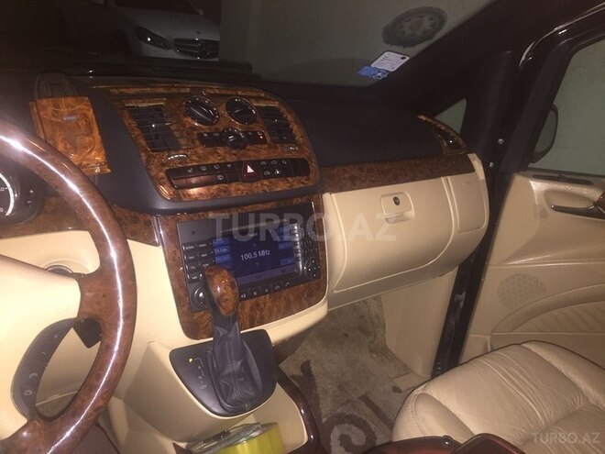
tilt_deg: -23.9
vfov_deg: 48.2
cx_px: 302
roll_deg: -9.6
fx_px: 507
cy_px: 227
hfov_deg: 61.7
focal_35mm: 29
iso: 250
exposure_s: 1/17
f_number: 2.2
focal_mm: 4.15
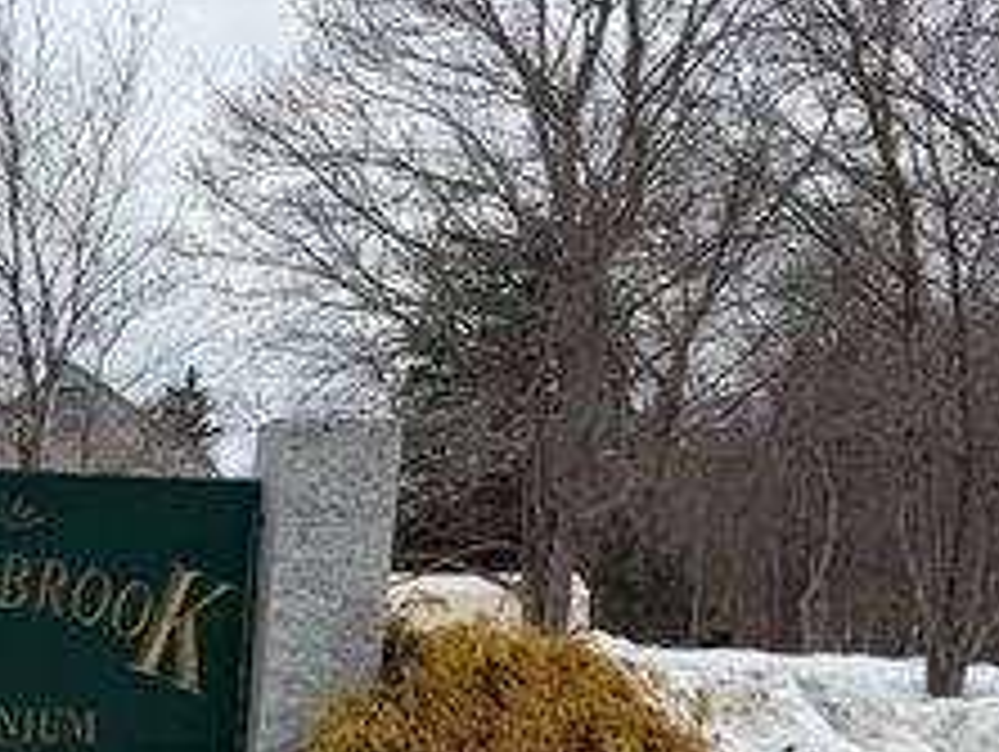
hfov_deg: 32.2
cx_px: -36
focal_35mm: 54
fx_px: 1560
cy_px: 817
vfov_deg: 25.2
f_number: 1.78
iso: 80
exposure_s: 1/3279
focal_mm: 6.76
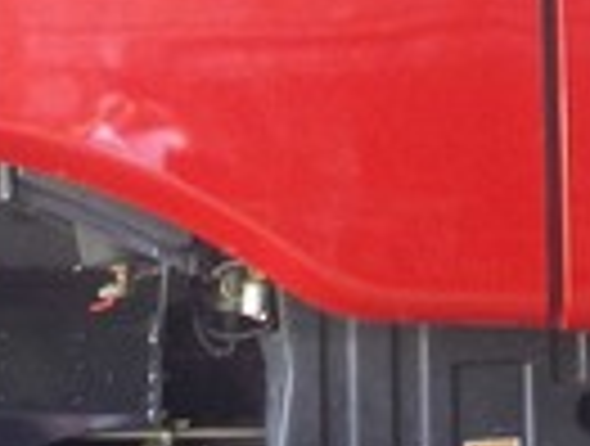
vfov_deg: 9.9
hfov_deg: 13.0
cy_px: -50
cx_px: 590
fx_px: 2547
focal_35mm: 149
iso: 121
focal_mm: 6.5
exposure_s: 1/30
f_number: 3.1
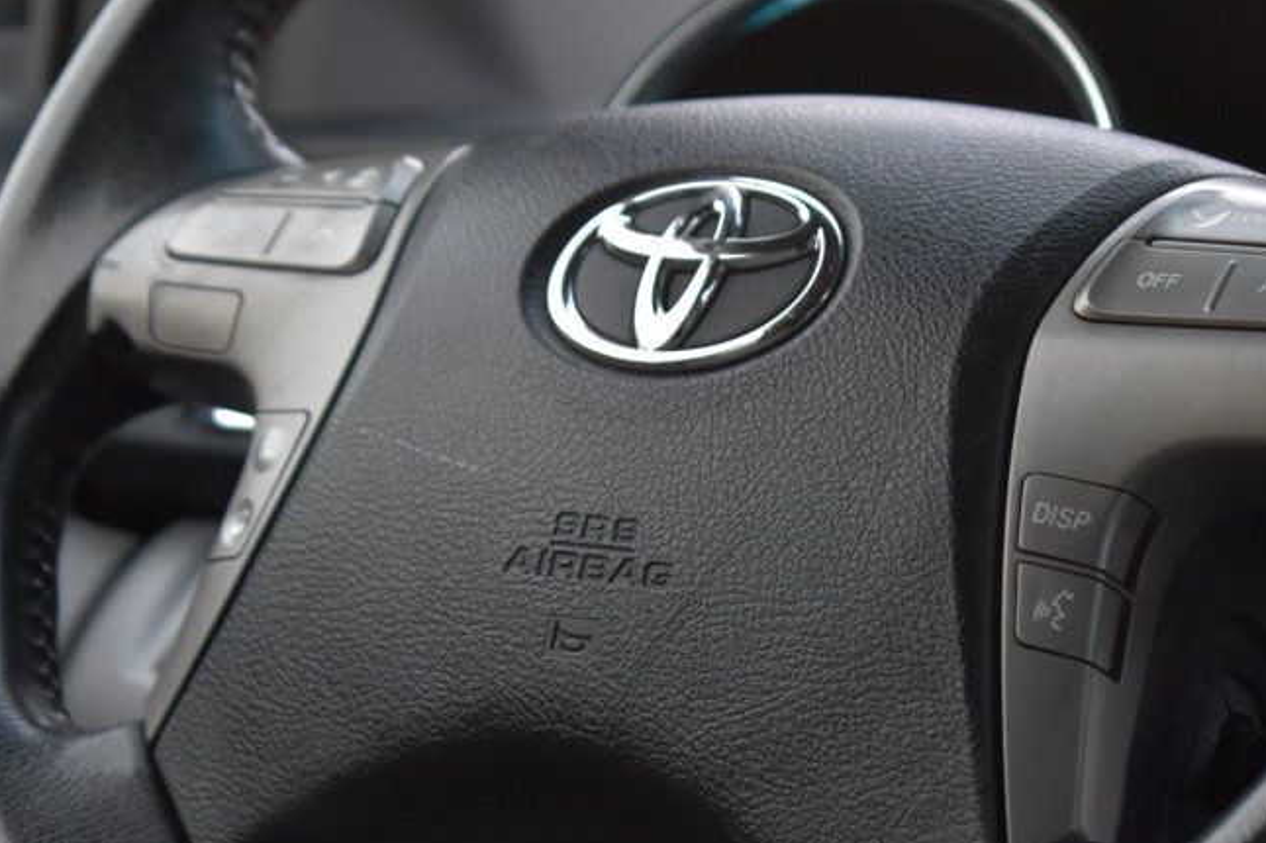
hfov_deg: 15.7
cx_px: 745
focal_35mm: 131
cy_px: 537
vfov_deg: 10.5
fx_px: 4597
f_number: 5.6
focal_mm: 55
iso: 1600
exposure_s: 1/15
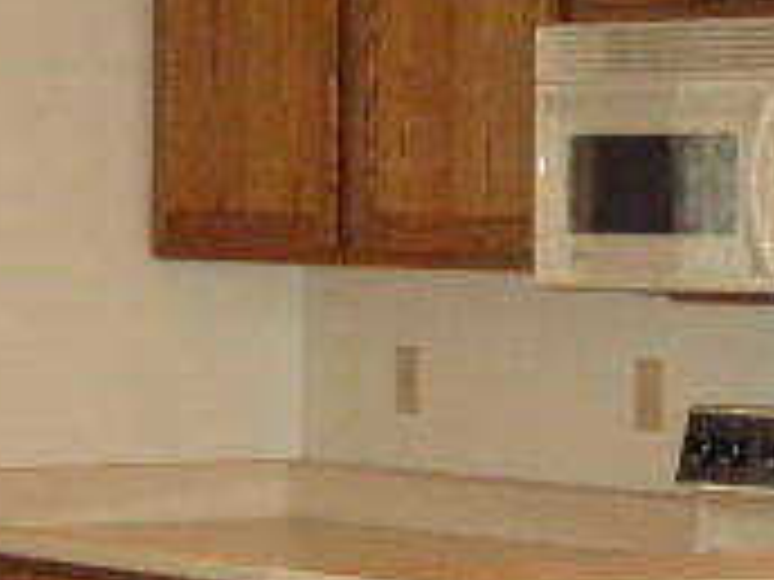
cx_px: 432
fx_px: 5165
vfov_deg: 6.4
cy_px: 373
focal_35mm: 231
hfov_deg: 8.6
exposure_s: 1/80
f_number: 3.2
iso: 200
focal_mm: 10.4
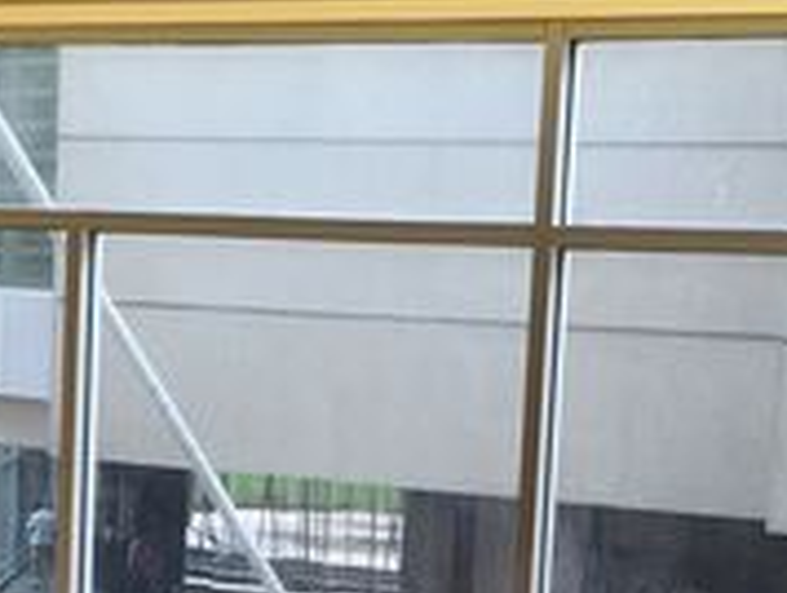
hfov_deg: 17.2
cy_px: 644
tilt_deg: -8.6
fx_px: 2595
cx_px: 243
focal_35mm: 114
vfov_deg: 12.8
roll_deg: -2.1
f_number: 2.2
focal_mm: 4.15
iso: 25
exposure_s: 1/60
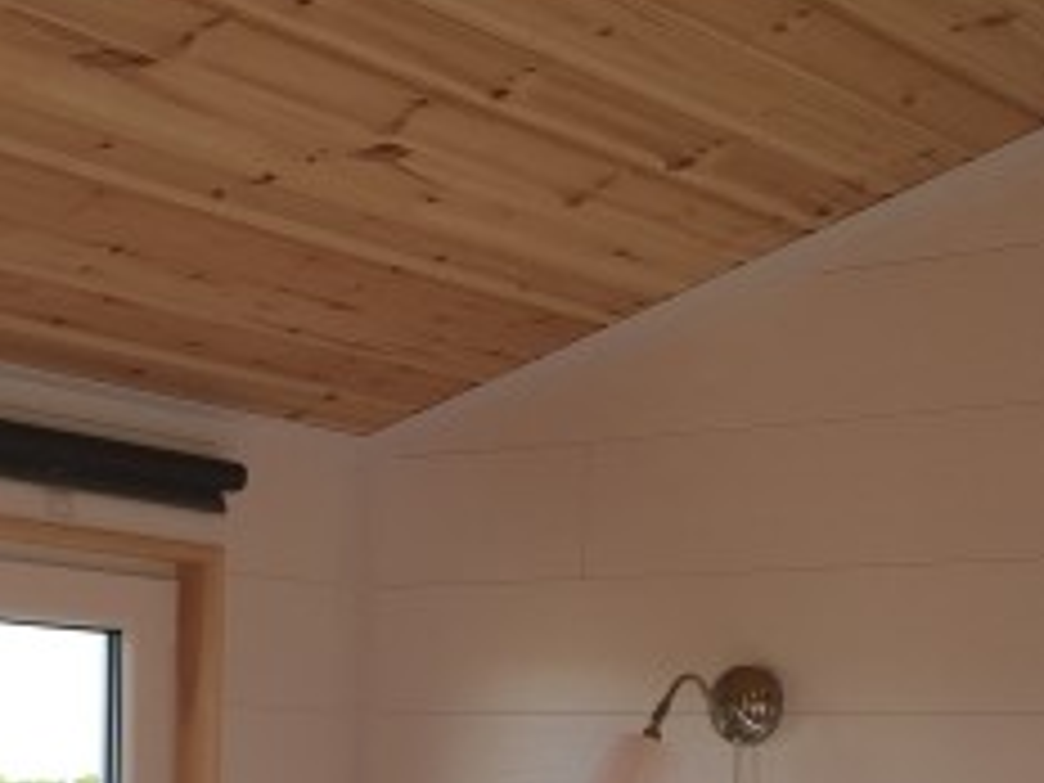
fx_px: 2413
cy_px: 1012
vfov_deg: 17.3
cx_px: 428
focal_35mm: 80
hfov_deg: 24.4
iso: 25
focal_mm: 4.15
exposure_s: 1/208
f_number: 2.2
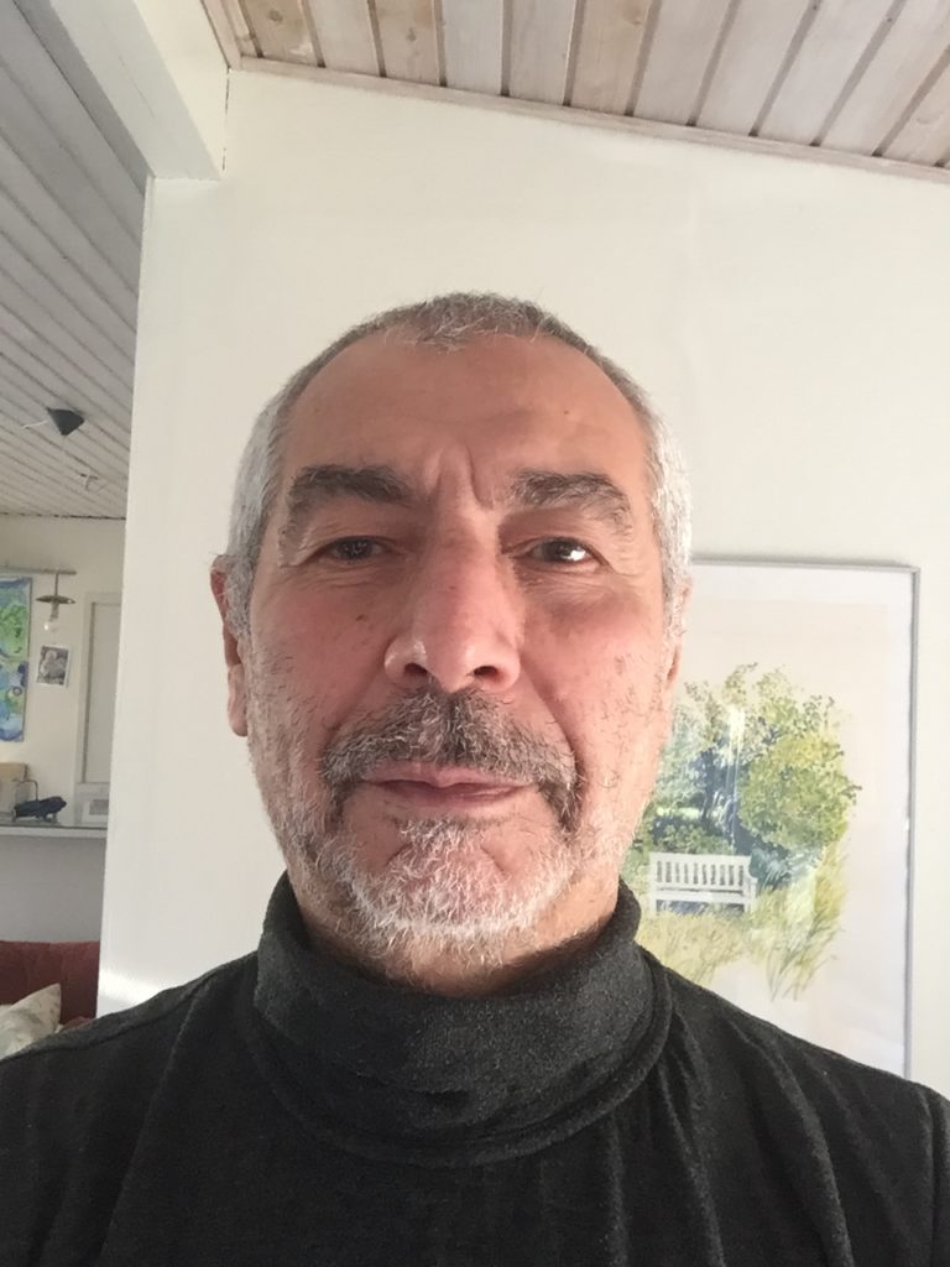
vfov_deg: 58.4
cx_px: 475
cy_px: 634
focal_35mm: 31
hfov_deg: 45.4
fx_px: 1134
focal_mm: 2.65
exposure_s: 1/33
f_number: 2.2
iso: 160
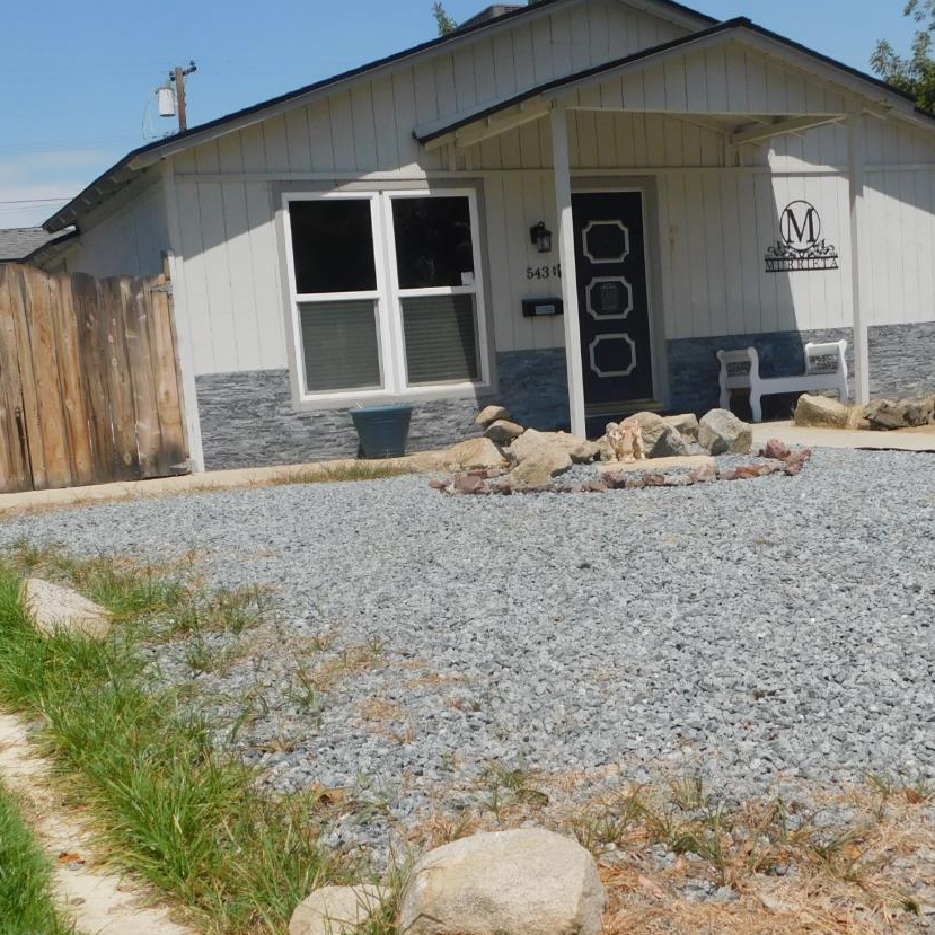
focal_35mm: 48
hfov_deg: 35.3
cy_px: 601
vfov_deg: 35.1
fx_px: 1467
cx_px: 444
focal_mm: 5.3
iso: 125
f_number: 6.4
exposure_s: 1/640
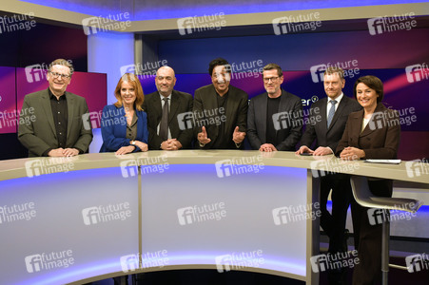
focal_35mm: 32
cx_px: 214
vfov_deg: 41.1
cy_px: 142
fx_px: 381
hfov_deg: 58.8
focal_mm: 32
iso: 2000
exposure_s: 1/200
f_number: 5.6
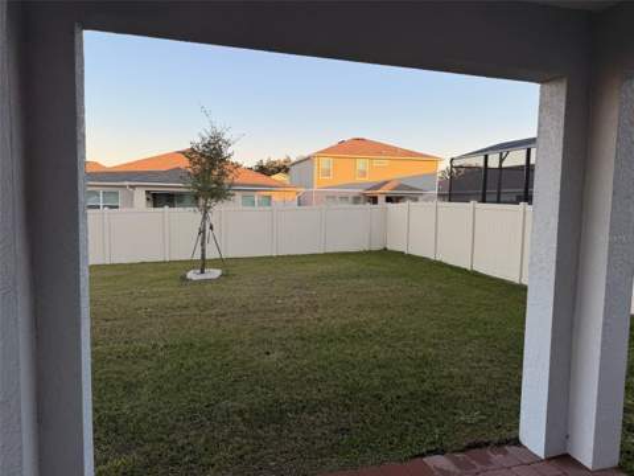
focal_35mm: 24
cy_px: 238
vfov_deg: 56.8
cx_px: 317
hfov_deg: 71.6
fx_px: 440
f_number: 1.78
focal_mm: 6.76
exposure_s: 1/677
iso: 80
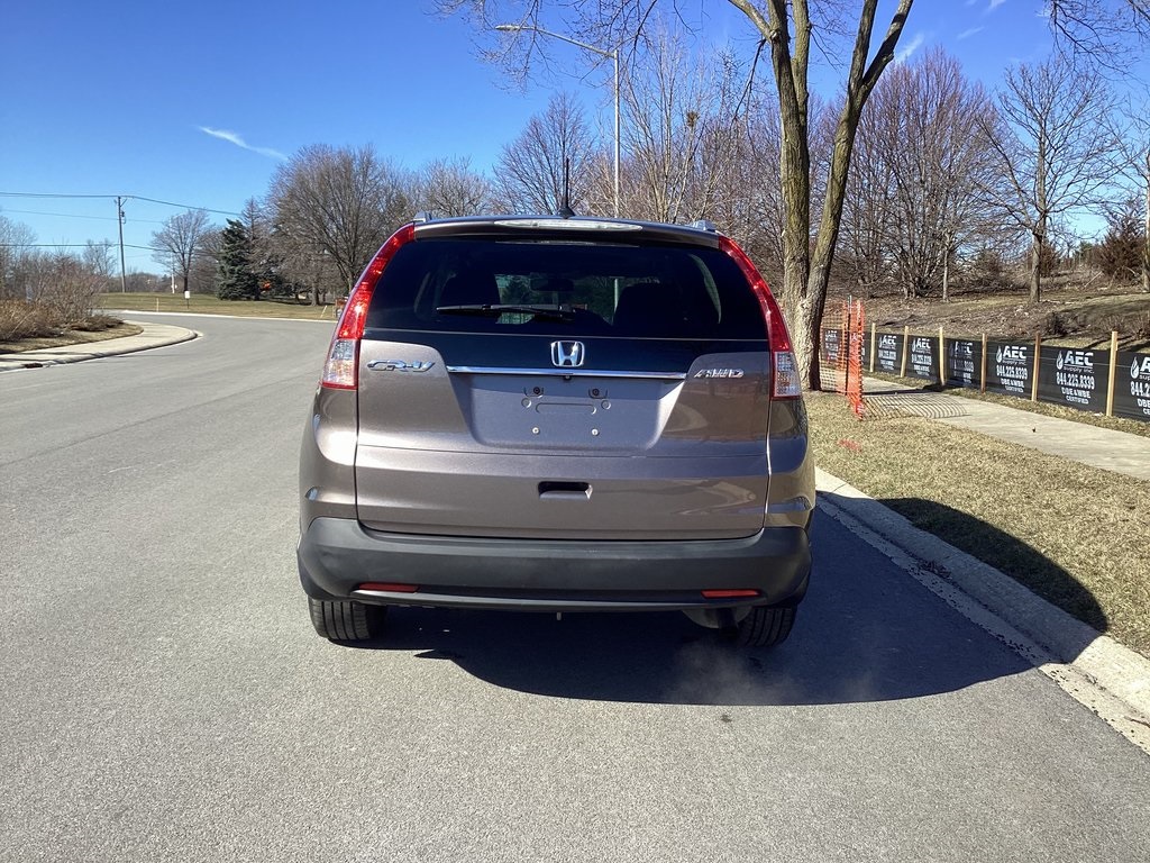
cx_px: 575
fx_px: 1030
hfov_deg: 58.4
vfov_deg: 45.4
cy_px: 432
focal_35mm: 31
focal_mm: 3.3
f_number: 2.4
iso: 25
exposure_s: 1/657
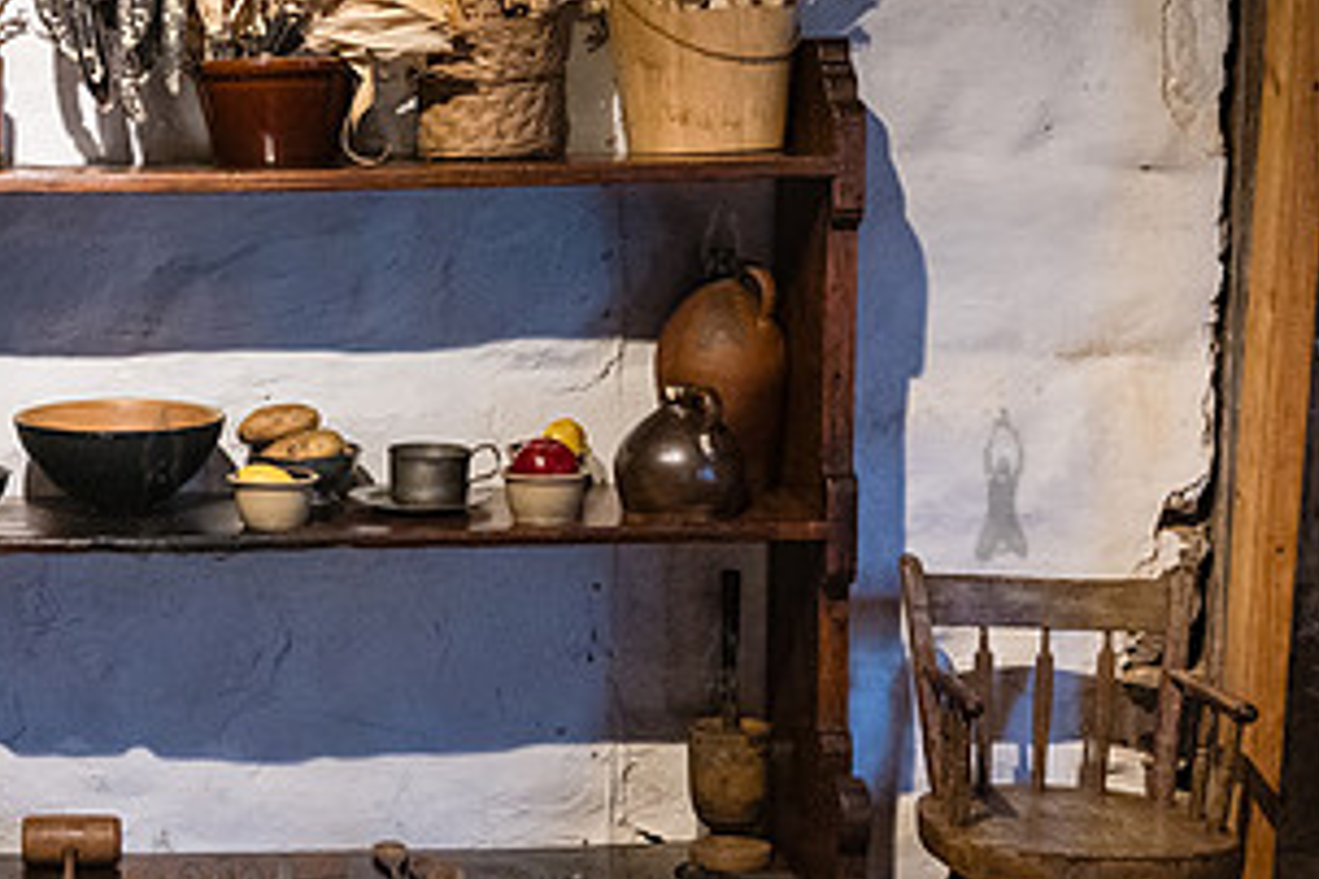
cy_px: 483
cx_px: 157
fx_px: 2455
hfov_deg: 29.0
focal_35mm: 67
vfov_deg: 20.3
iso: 12800
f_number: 2.8
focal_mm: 35
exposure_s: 1/320
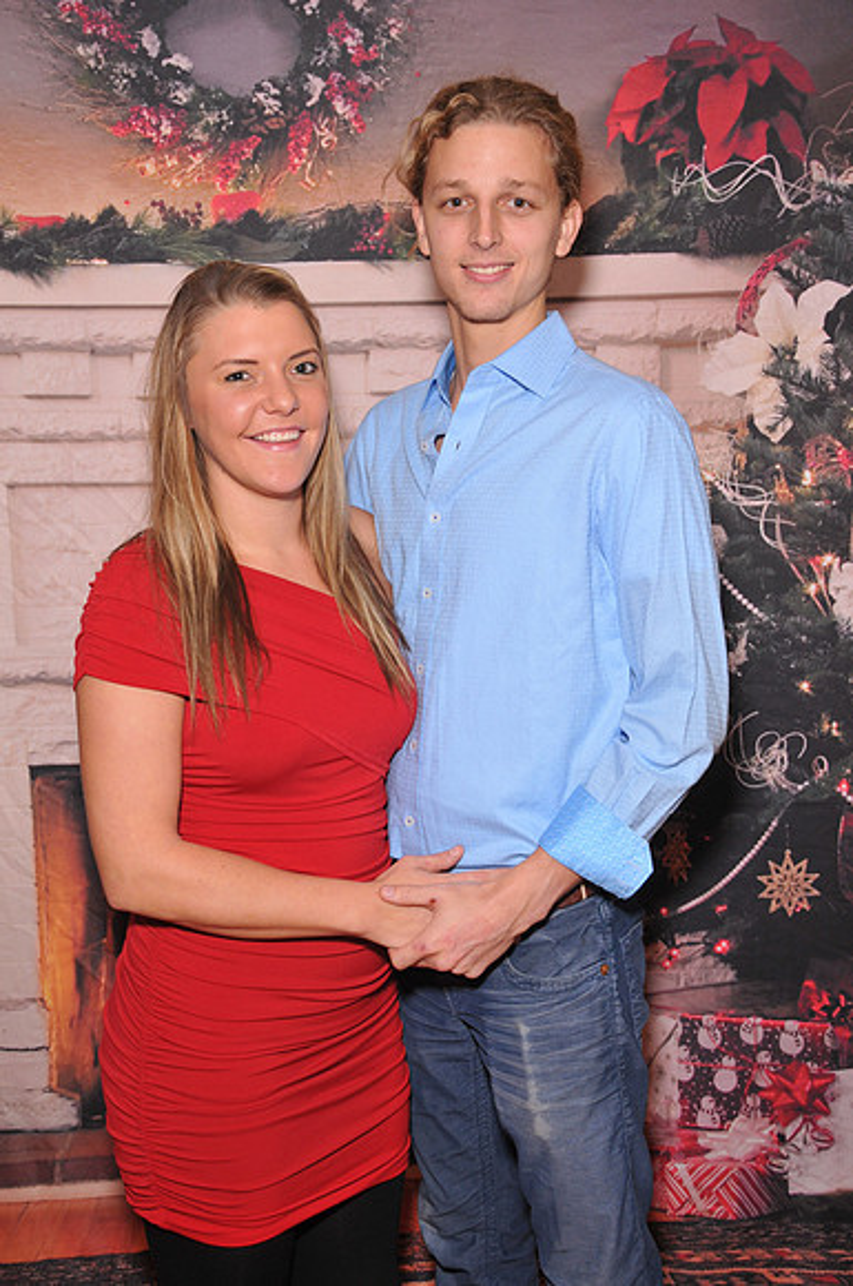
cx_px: 426
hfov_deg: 28.0
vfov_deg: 41.2
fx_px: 1711
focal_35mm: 48
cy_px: 643
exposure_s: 1/160
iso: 400
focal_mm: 32
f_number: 5.6
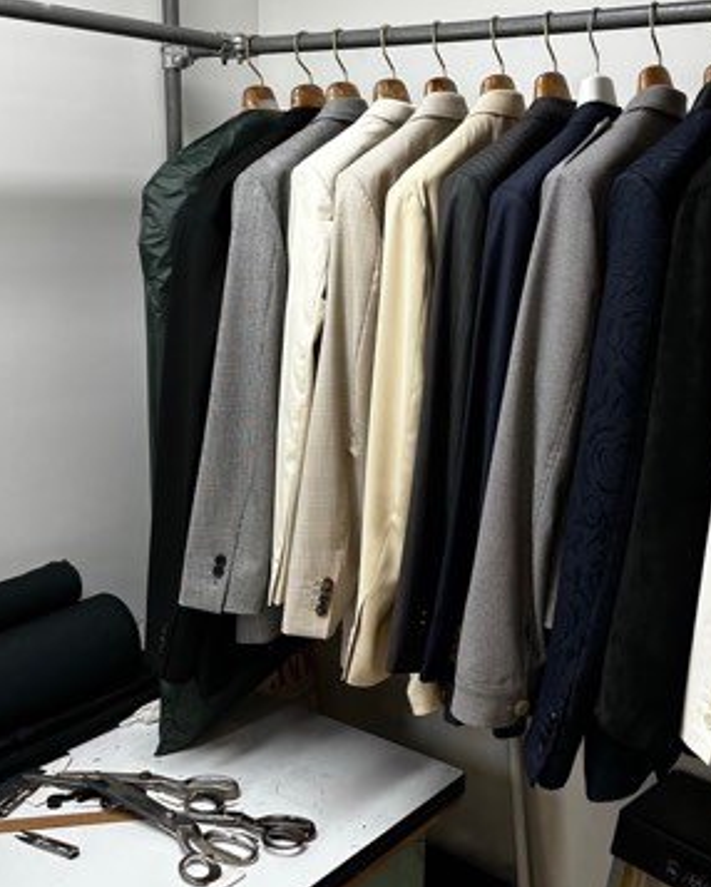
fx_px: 1104
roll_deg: -2.1
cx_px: 428
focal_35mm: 42
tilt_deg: -7.6
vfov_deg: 43.5
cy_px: 338
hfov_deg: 35.6
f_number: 1.78
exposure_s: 1/120
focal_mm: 6.86
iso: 160
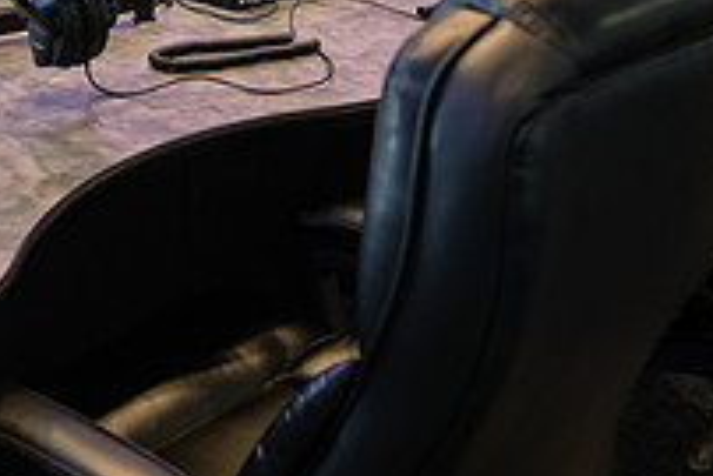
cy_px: -118
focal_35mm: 69
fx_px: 1368
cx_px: 4
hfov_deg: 27.6
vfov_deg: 18.6
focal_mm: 24
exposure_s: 1/60
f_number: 2.8
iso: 800
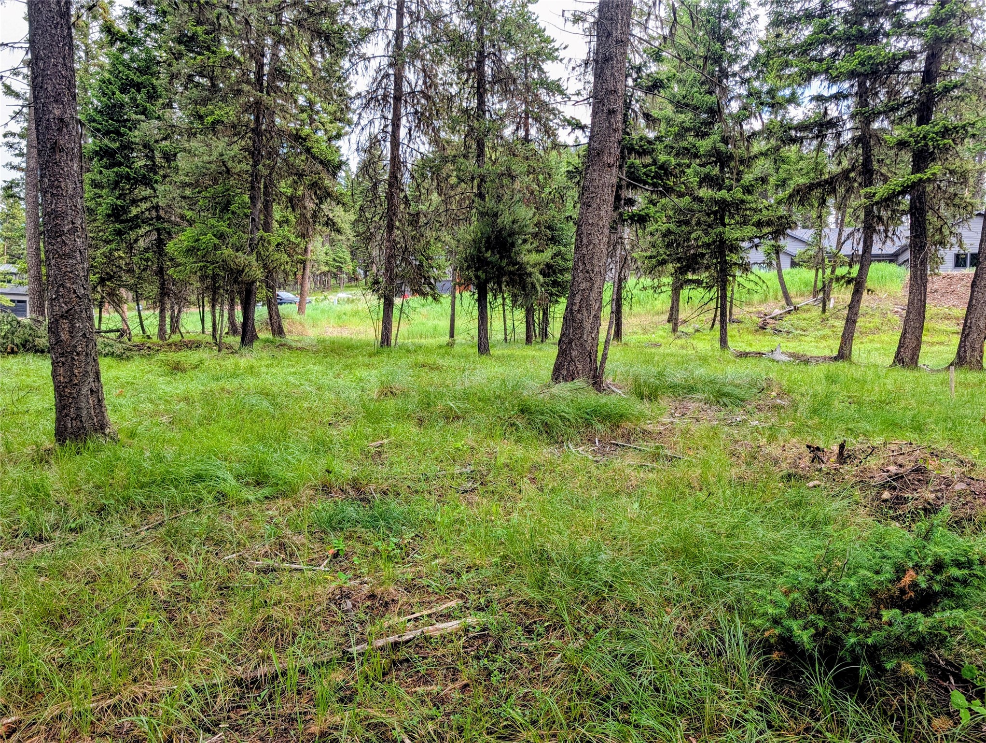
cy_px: 372
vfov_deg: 56.9
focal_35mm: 24
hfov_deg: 71.5
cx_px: 493
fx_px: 685
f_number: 1.68
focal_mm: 6.9
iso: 17
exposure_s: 1/252
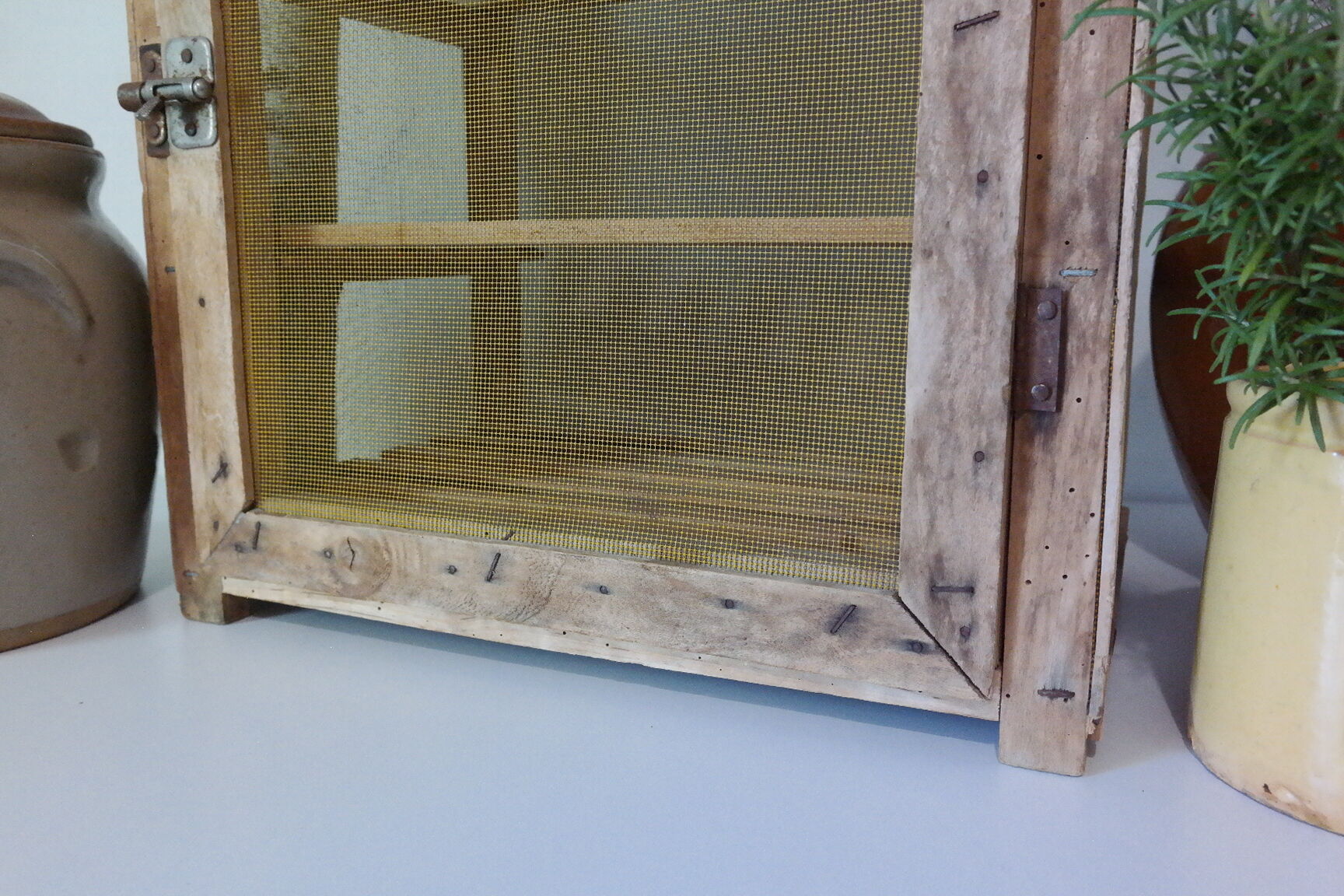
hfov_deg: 61.9
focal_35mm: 30
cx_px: 672
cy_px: 448
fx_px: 1120
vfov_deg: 43.6
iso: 3200
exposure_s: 1/50
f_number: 5.6
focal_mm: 20
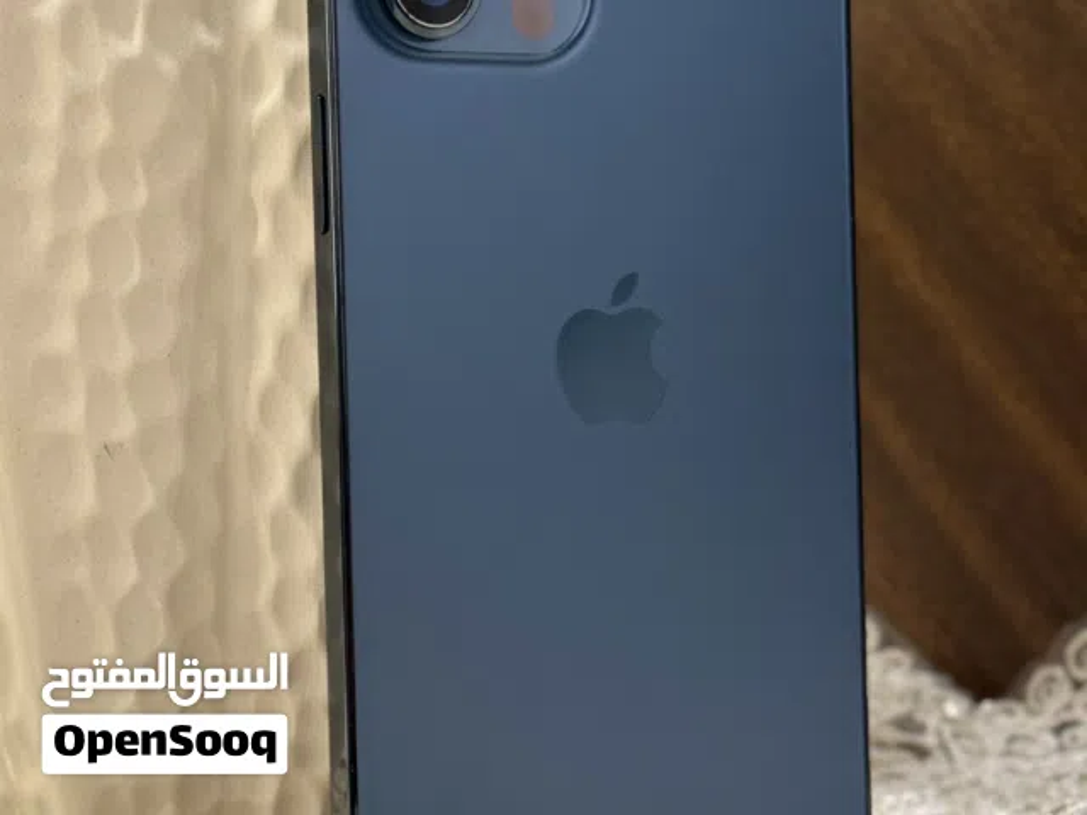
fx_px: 1507
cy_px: 408
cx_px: 544
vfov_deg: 30.3
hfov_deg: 39.7
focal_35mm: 48
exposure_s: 1/50
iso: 200
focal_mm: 6.76
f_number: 1.78
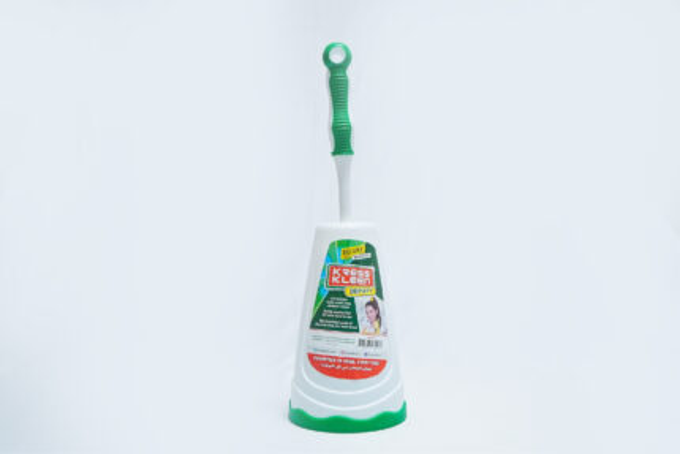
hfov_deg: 53.1
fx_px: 680
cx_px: 340
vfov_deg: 36.9
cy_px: 227
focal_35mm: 36
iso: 2500
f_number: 9
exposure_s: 1/160
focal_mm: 24
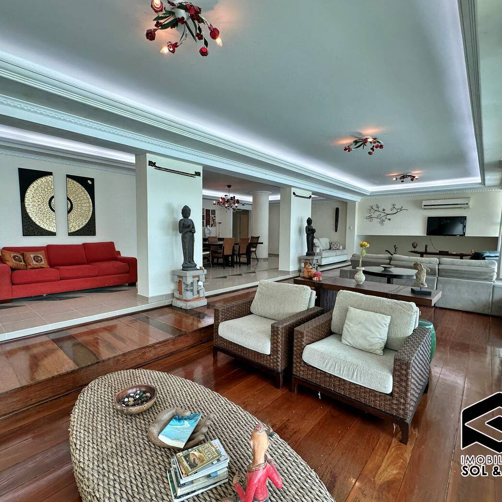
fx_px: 279
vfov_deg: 84.0
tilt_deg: -4.2
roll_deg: -0.8
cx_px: 246
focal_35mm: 17
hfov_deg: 84.0
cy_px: 252
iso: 40
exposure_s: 1/136
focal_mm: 2.22
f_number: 2.2
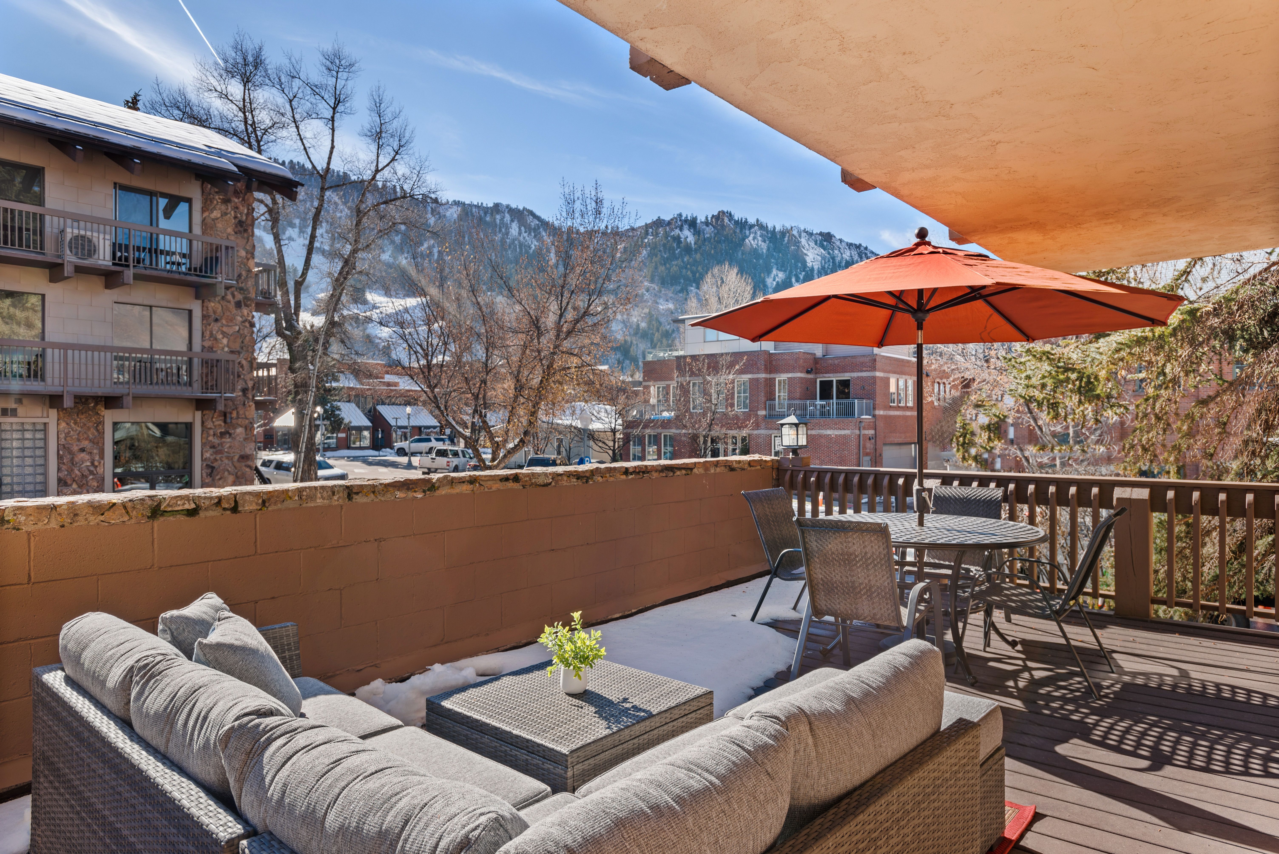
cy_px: 427
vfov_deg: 53.2
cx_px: 640
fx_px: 853
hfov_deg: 73.7
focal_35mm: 24
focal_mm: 24
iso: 50
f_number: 7.1
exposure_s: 1/10
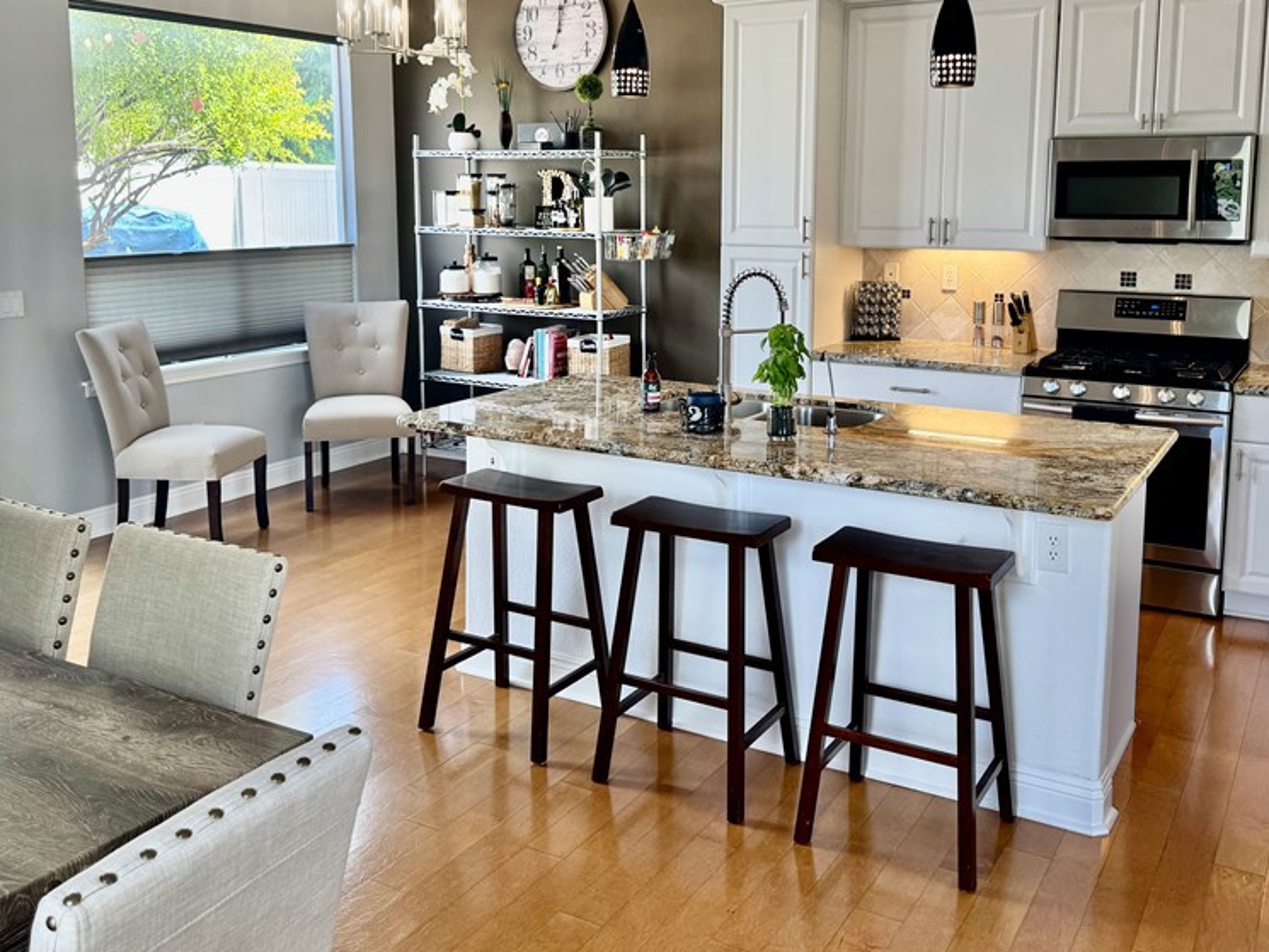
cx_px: 654
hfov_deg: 55.3
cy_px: 334
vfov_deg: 42.5
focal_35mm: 33
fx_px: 1210
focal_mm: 6.76
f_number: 1.78
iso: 80
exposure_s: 1/120
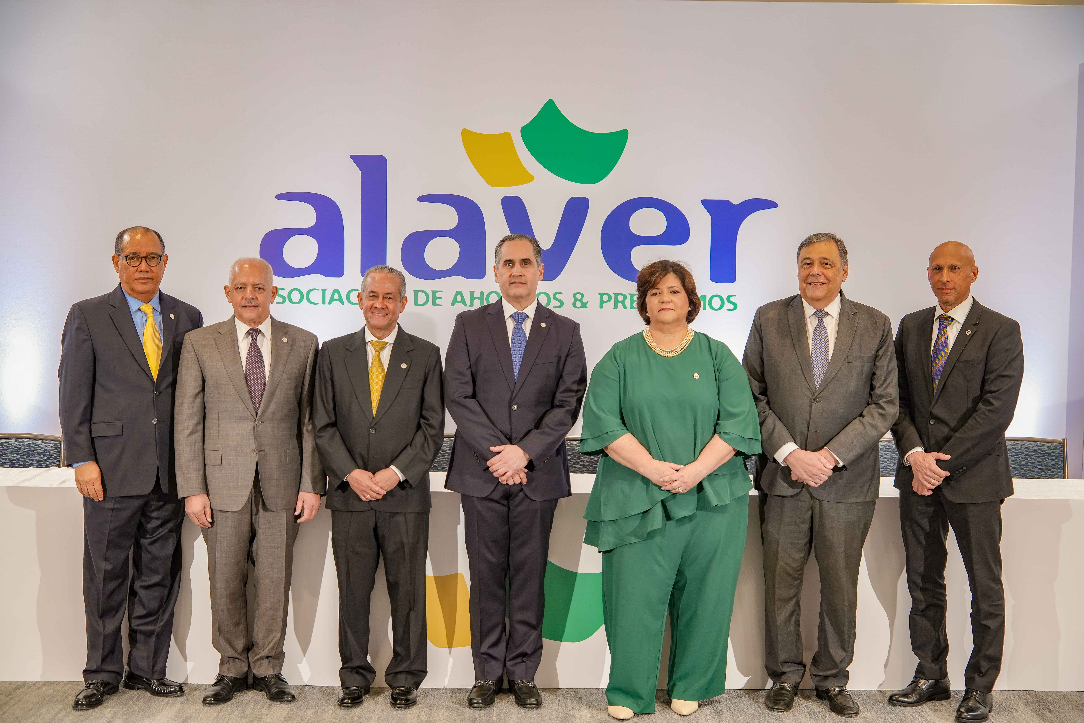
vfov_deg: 28.1
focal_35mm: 48
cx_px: 542
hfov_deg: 41.1
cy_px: 362
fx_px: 1445
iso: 800
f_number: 4
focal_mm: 48
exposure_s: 1/100
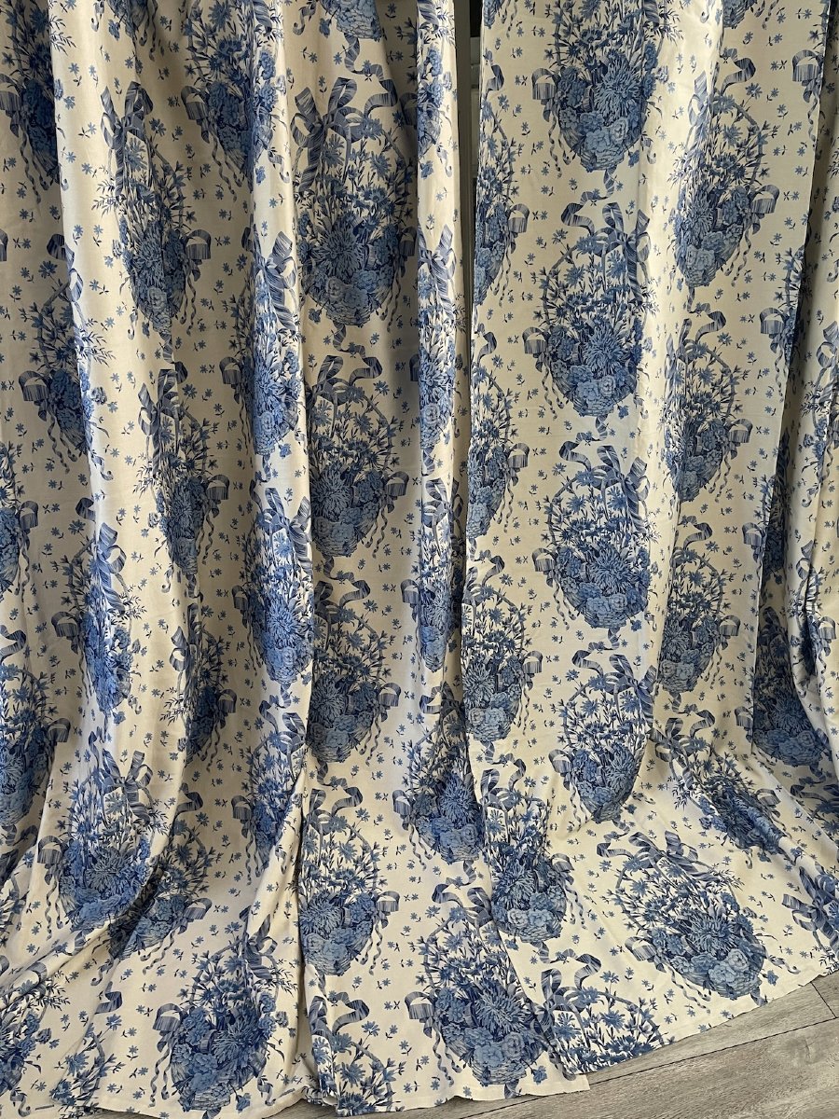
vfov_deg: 69.4
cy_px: 560
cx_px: 420
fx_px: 808
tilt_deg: -23.9
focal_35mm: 25
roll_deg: +4.6
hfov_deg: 54.9
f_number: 1.6
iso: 125
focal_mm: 5.1
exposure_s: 1/97
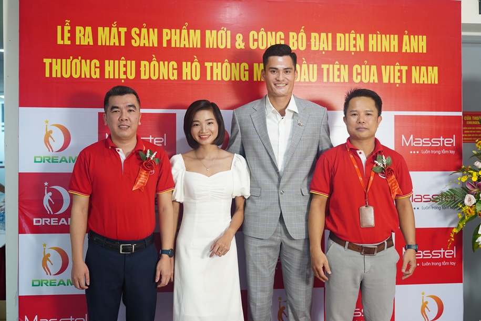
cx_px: 240
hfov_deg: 39.6
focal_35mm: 50
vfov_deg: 27.0
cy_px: 160
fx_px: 668
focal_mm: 50
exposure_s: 1/100
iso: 1000
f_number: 3.5
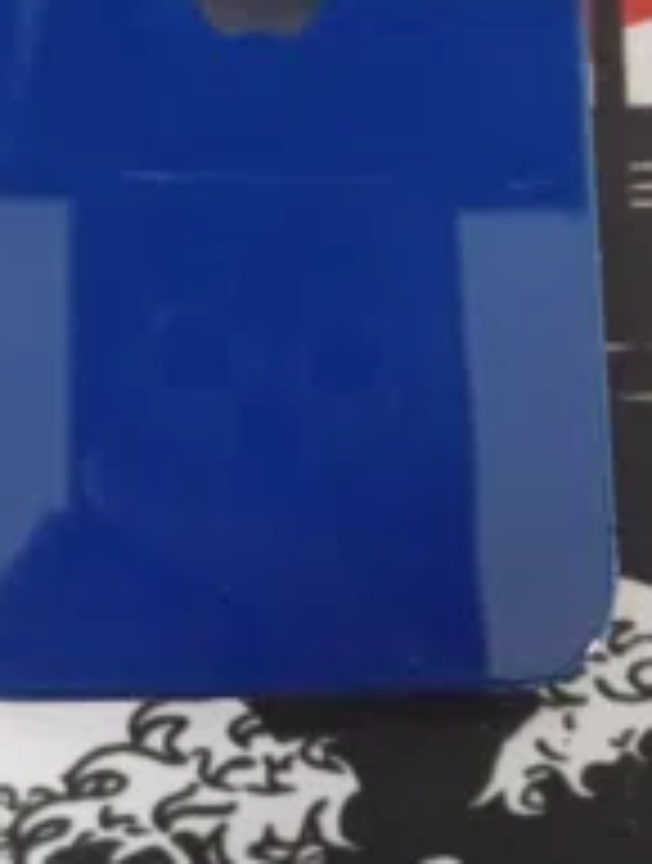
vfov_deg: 32.6
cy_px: 94
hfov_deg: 26.1
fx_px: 1400
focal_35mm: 56
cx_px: 238
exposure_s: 1/20
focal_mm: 3.84
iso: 862
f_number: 1.8
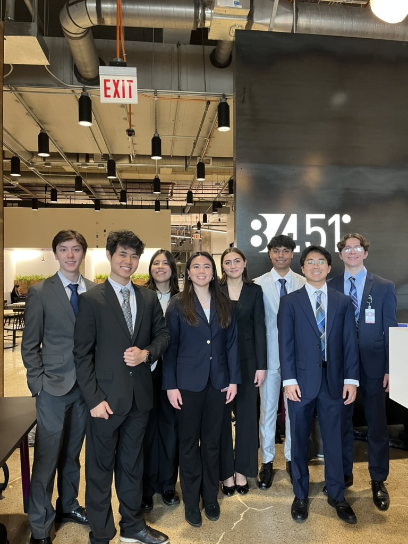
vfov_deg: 67.3
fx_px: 409
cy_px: 272
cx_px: 204
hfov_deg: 53.1
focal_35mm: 26
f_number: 1.6
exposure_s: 1/60
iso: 125
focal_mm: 5.1
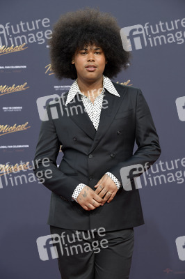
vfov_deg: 20.0
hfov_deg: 13.4
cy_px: 140
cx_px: 92
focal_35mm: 102
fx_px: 788
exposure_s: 1/200
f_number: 6.3
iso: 400
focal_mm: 102
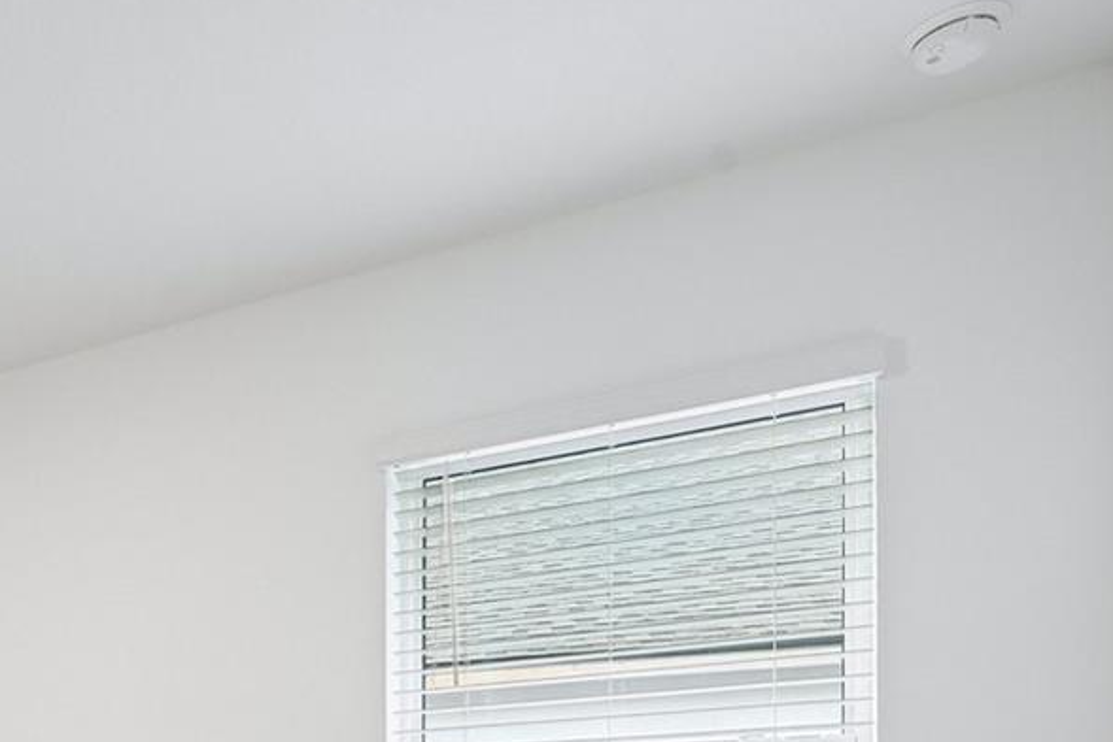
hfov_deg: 40.9
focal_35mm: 38
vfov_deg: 29.5
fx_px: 1175
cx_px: -108
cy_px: 919
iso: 400
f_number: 8
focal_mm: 14
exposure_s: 1/20
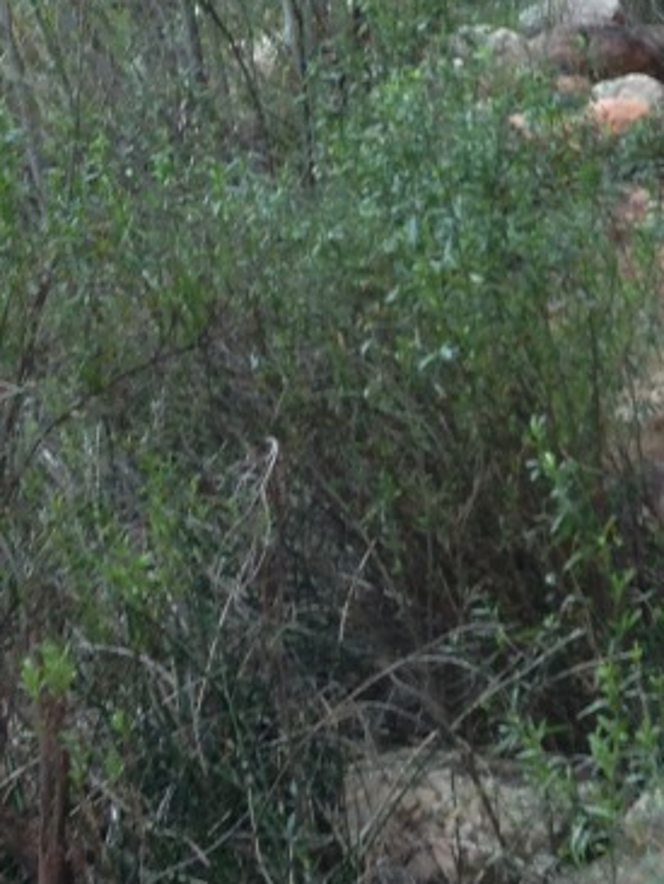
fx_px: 3142
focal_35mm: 123
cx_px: 1050
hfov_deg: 11.5
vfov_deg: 15.8
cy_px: 71
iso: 80
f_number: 2.4
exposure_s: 1/120
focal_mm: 4.12
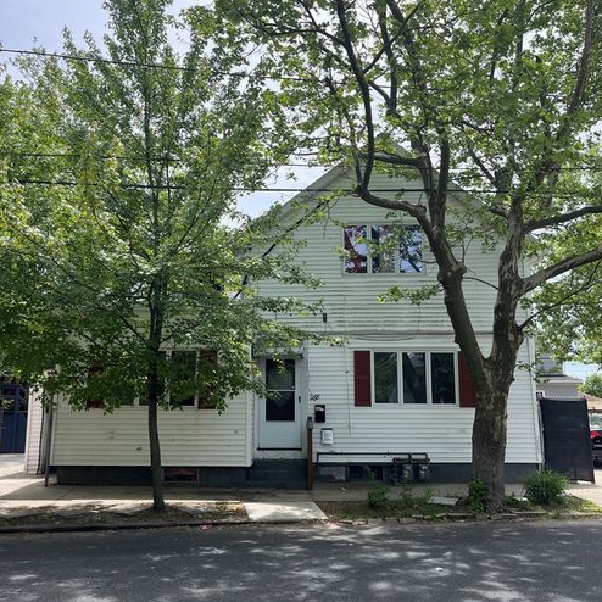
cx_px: 301
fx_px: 610
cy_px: 319
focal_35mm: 31
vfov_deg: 52.5
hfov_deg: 52.5
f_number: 1.6
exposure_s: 1/1096
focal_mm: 5.1
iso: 50
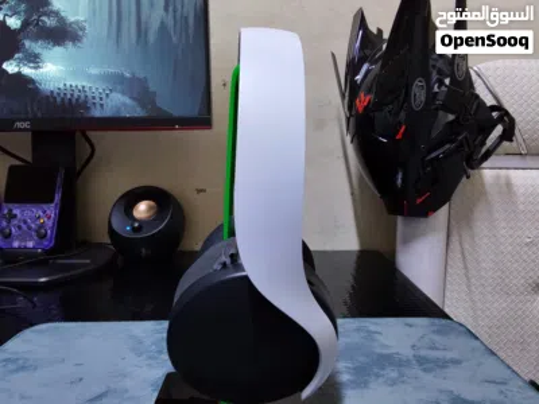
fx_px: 452
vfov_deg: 48.2
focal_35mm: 29
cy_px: 202
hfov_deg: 61.7
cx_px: 270
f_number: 2
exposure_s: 1/33.3
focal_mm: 2.78
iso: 200
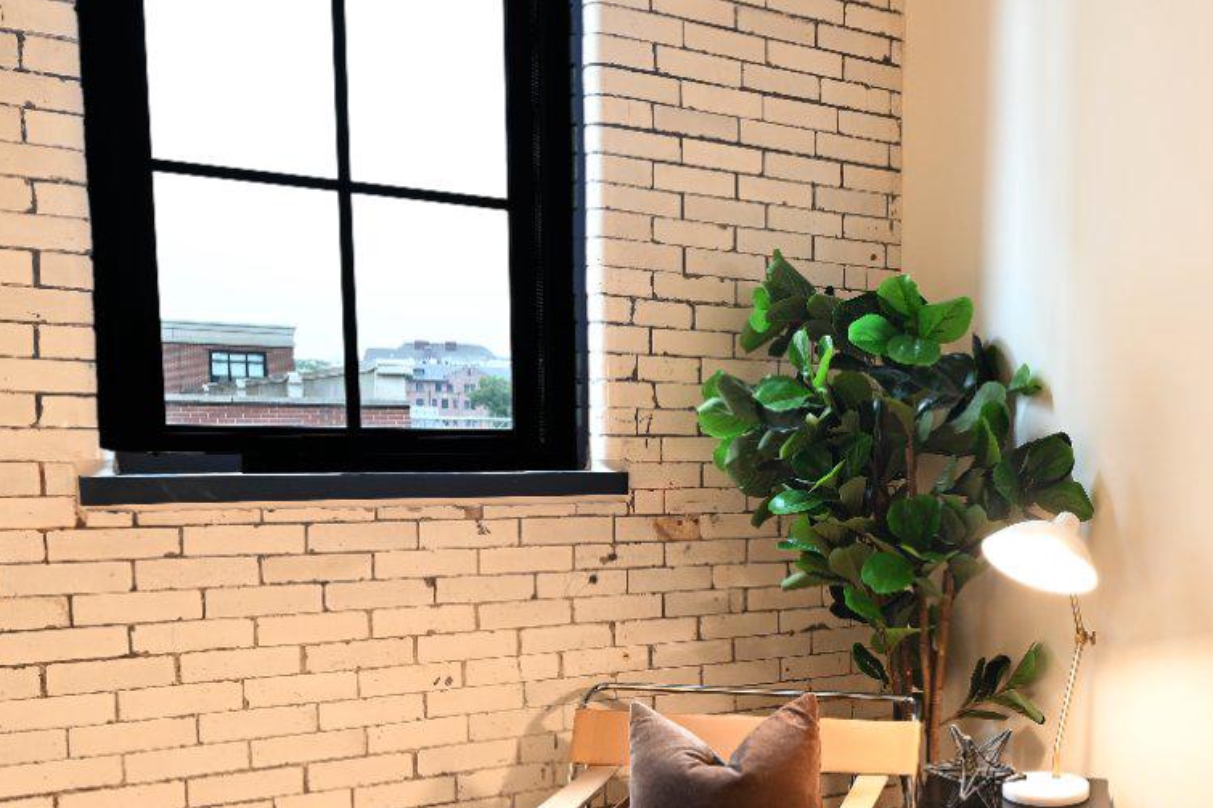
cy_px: 582
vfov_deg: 34.5
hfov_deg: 46.7
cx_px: 1044
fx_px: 1280
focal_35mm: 38
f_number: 4.5
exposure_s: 1/6
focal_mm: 14
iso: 250
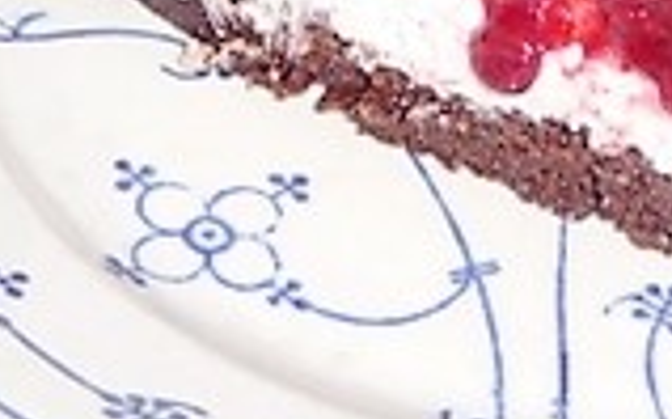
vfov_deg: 7.8
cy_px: -356
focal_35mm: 162
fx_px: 2964
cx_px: 152
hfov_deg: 12.9
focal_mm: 6.3
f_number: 3.8
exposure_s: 1/30
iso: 100
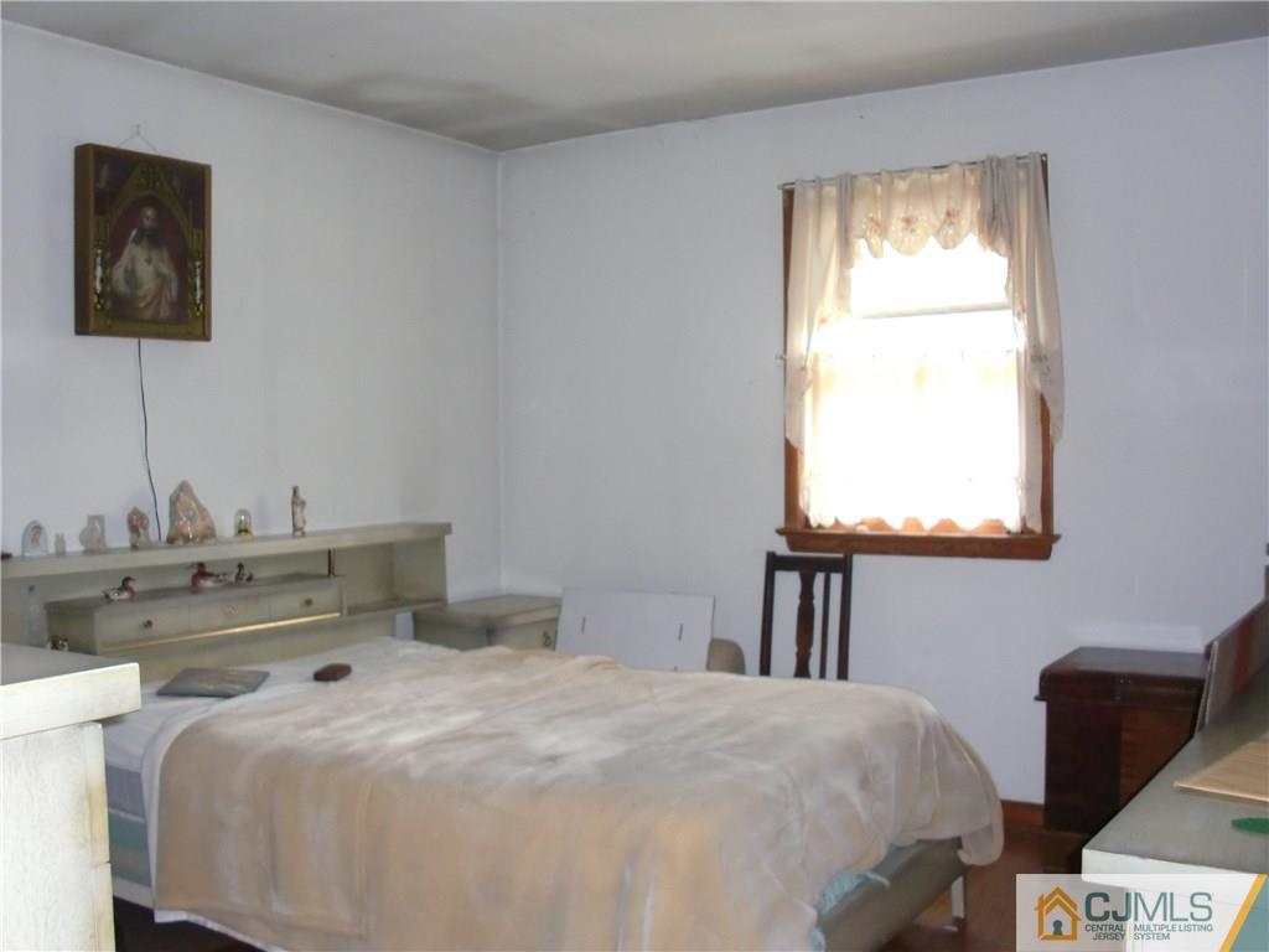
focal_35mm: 36
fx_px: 1320
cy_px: 476
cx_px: 634
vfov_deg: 39.7
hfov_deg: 51.4
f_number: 2.8
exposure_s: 1/60
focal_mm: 6.3
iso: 400
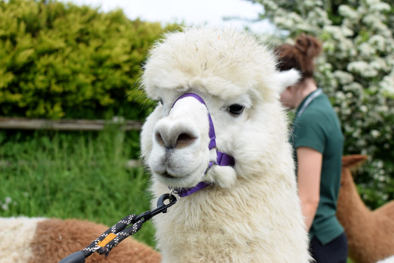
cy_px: 132
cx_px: 197
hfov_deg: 37.9
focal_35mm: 52
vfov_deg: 25.8
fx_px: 575
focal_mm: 35
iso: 400
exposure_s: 1/1600
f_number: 5.6
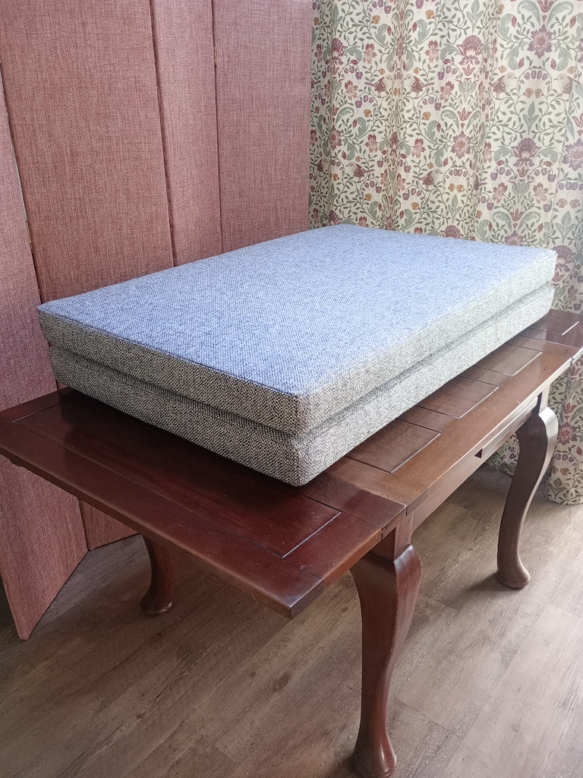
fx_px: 629
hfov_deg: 49.7
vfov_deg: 63.4
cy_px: 389
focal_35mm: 28
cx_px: 292
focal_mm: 4.27
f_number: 1.8
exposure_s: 1/25
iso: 1204
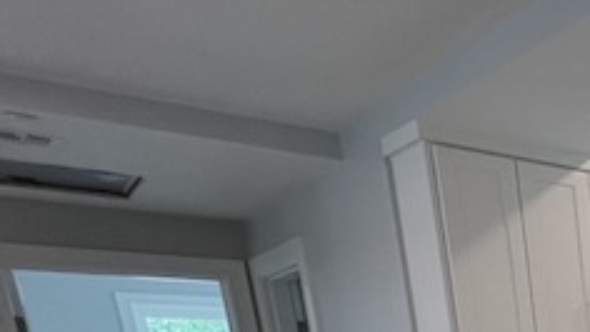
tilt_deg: -15.5
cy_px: 599
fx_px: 751
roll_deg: +0.1
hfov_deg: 28.7
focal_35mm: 48
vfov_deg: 19.0
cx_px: 870
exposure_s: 1/120
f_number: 1.8
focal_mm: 1.57
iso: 100
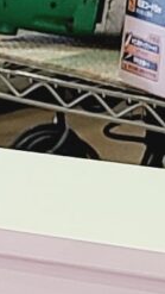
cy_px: 774
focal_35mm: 293
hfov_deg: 3.9
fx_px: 2278
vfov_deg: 6.9
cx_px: -516
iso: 64
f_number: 1.8
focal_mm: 5.4
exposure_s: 1/50
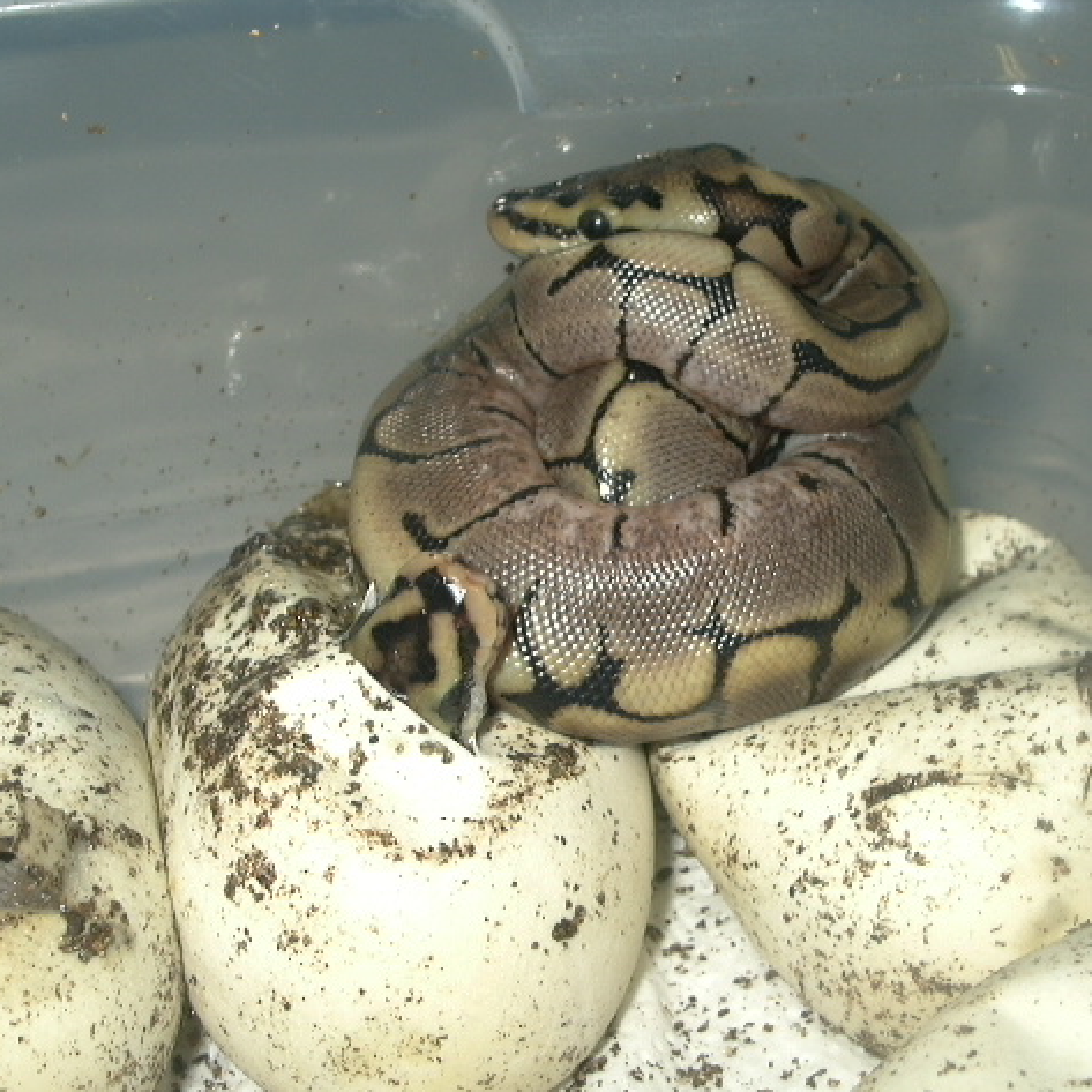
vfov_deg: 31.1
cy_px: 540
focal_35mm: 55
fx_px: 1963
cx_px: 616
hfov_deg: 31.1
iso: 100
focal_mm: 7.17
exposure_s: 1/64.1
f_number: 3.17
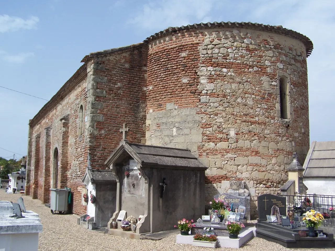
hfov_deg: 49.0
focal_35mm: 38
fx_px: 368
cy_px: 126
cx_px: 168
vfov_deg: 37.7
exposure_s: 1/800
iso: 80
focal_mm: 6.3
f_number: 4
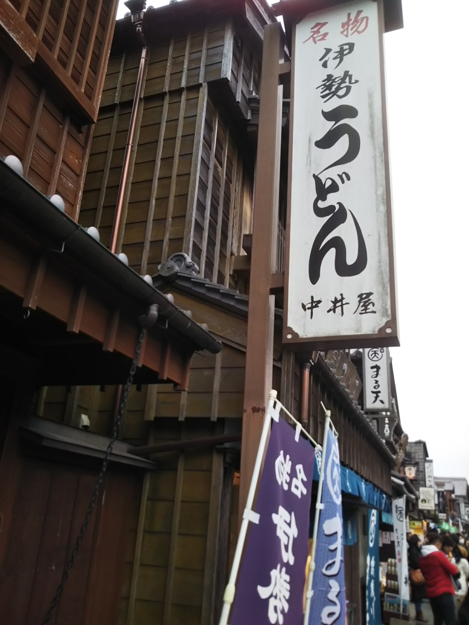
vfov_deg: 60.0
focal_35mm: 30
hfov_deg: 46.8
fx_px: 542
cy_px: 312
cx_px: 234
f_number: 2.2
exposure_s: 1/120
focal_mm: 4
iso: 32
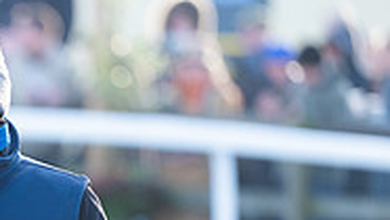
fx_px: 6759
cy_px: 325
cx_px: -136
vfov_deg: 1.9
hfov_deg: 3.3
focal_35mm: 653
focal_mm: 200
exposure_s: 1/320
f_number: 3.5
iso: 320
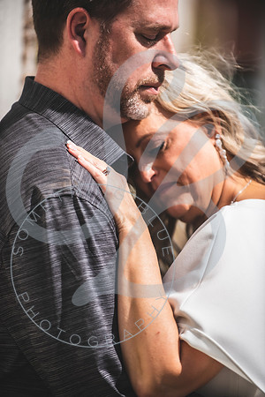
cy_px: 198
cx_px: 132
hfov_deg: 6.9
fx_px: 2208
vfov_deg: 10.3
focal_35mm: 200
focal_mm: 200
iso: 100
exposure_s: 1/3200
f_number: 2.8
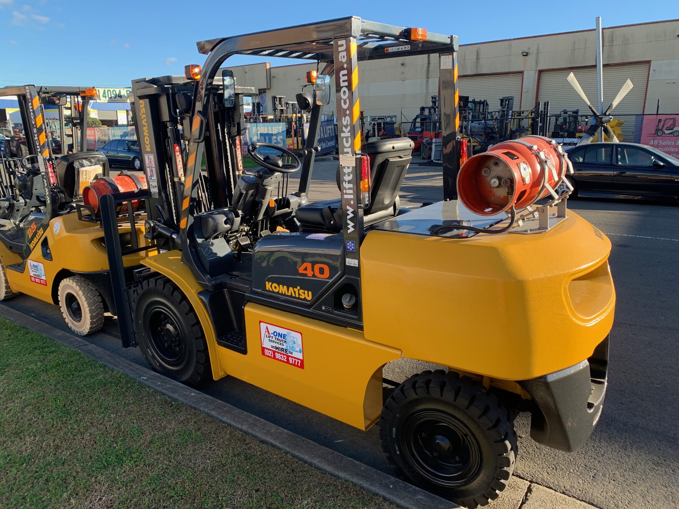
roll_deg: +0.1
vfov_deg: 53.1
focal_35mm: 26
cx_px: 340
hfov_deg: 67.3
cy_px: 254
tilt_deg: -16.4
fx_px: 510
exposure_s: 1/399
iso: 25
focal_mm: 4.25
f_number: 1.8
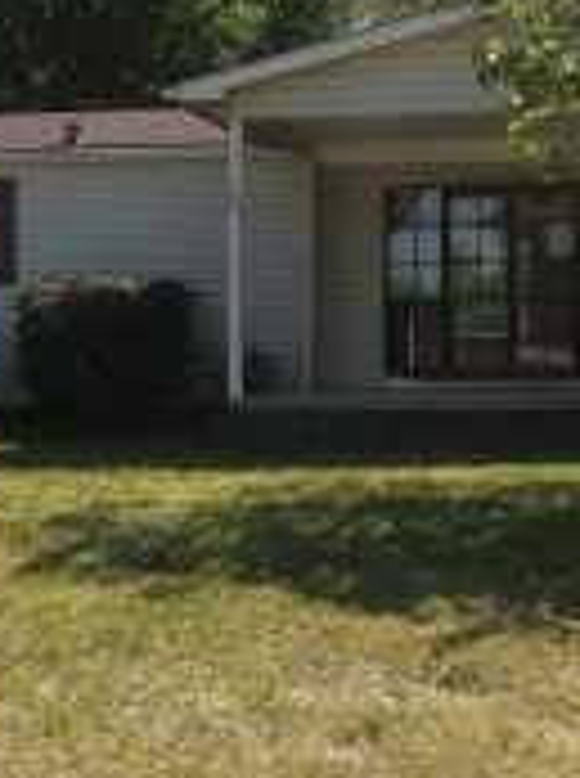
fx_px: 1996
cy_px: 234
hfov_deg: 16.5
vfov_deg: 21.9
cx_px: 292
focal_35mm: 89
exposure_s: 1/640
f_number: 3.2
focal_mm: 4.3
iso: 64
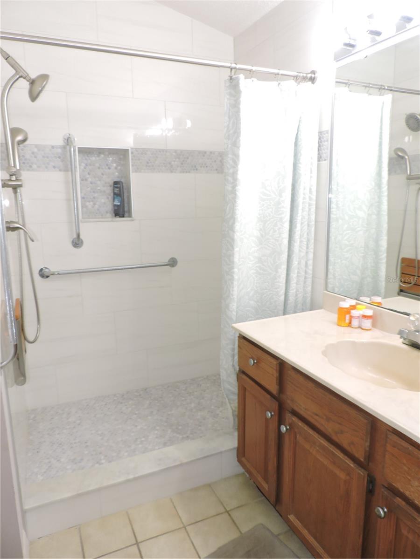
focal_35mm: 24
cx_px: 210
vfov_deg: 71.6
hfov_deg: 56.8
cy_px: 280
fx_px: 388
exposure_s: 1/40
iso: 360
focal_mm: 4.3
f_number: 3
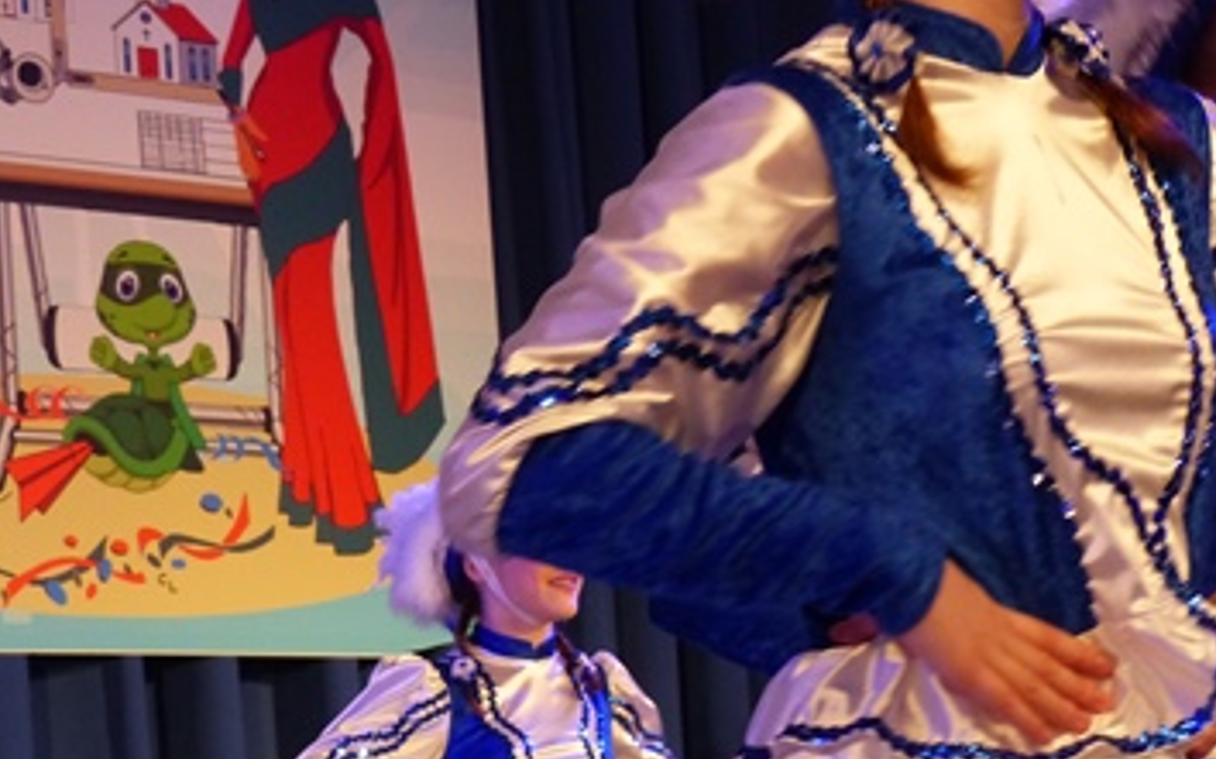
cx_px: 797
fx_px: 5268
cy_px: 299
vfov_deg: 8.2
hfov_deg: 13.2
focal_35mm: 159
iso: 320
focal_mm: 15
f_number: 2.8
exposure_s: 1/60
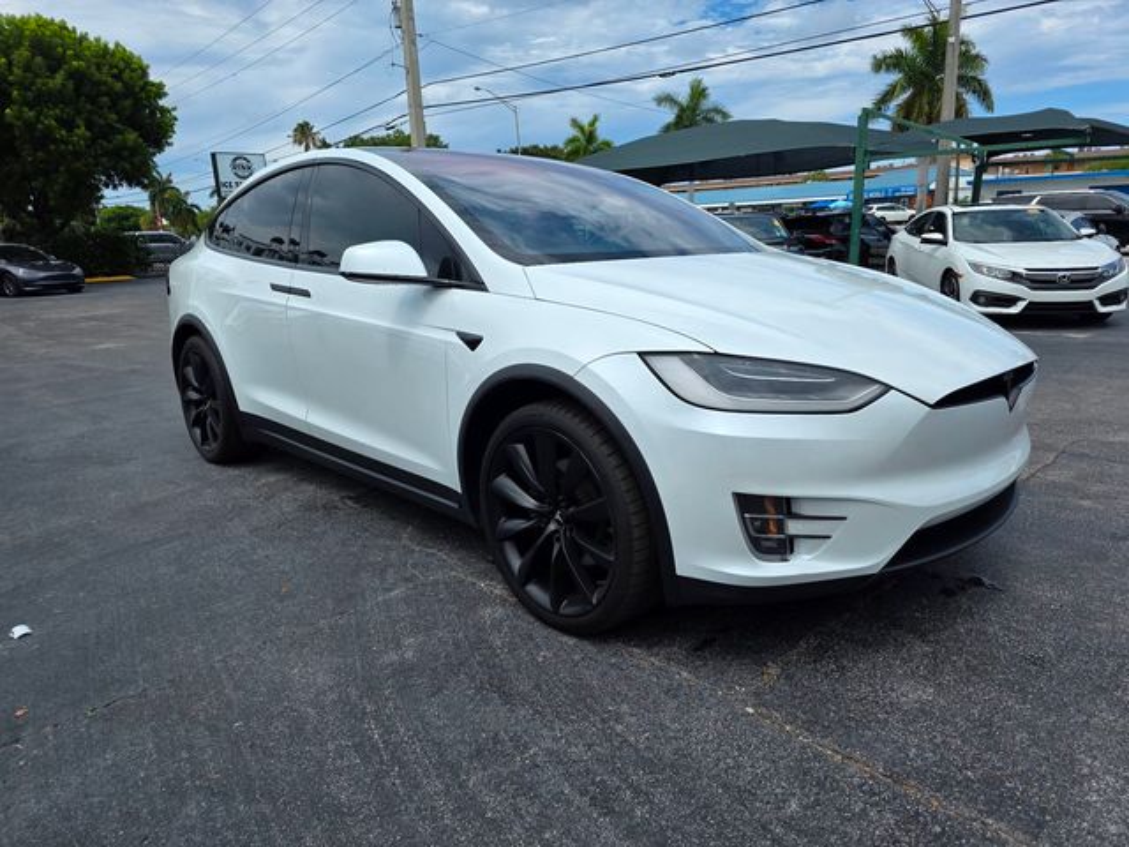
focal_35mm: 23
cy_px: 424
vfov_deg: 58.9
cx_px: 564
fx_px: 750
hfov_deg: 73.9
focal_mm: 6.3
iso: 80
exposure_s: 1/7626
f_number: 1.7
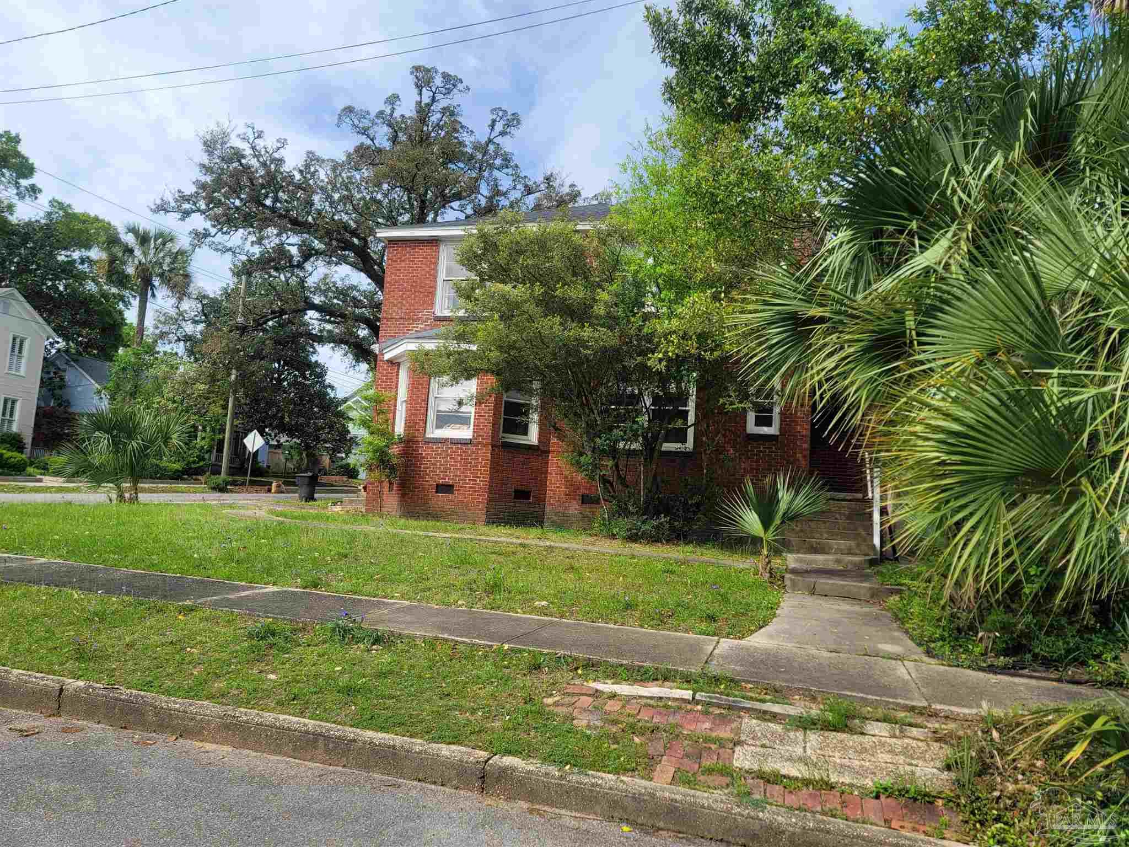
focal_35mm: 25
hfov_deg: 69.4
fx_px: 815
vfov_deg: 54.9
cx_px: 564
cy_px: 424
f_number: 1.8
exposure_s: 1/631
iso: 20
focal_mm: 7
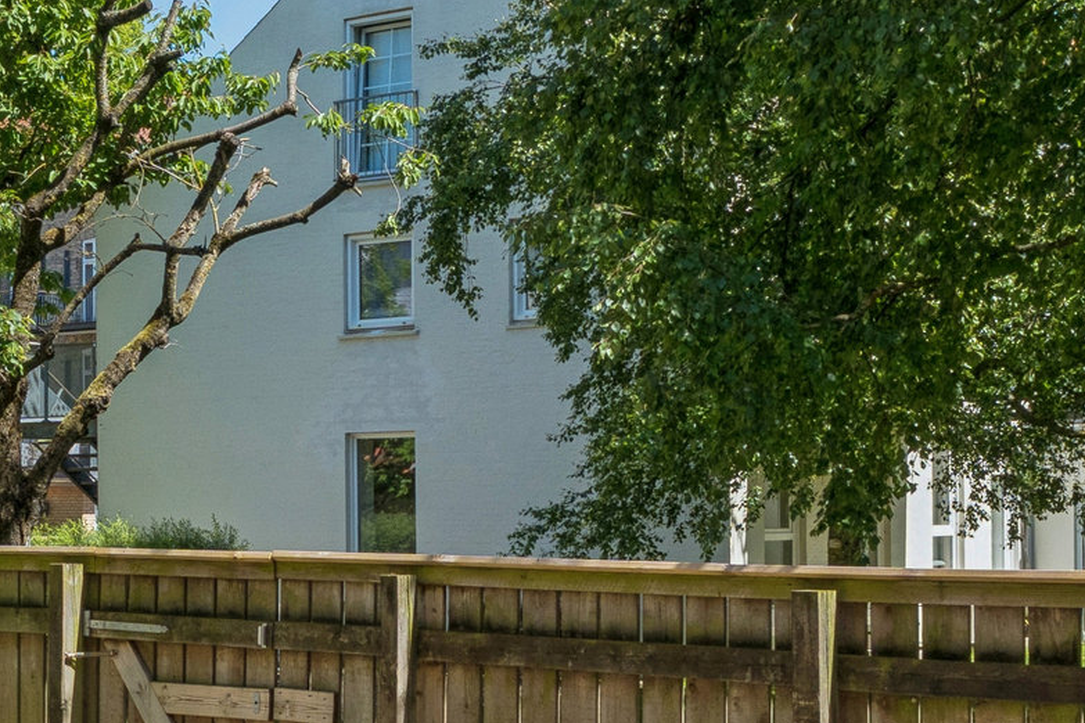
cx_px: 316
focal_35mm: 69
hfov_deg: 28.9
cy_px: 176
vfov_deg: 19.6
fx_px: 2079
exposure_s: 1/400
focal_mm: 18
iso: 400
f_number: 10
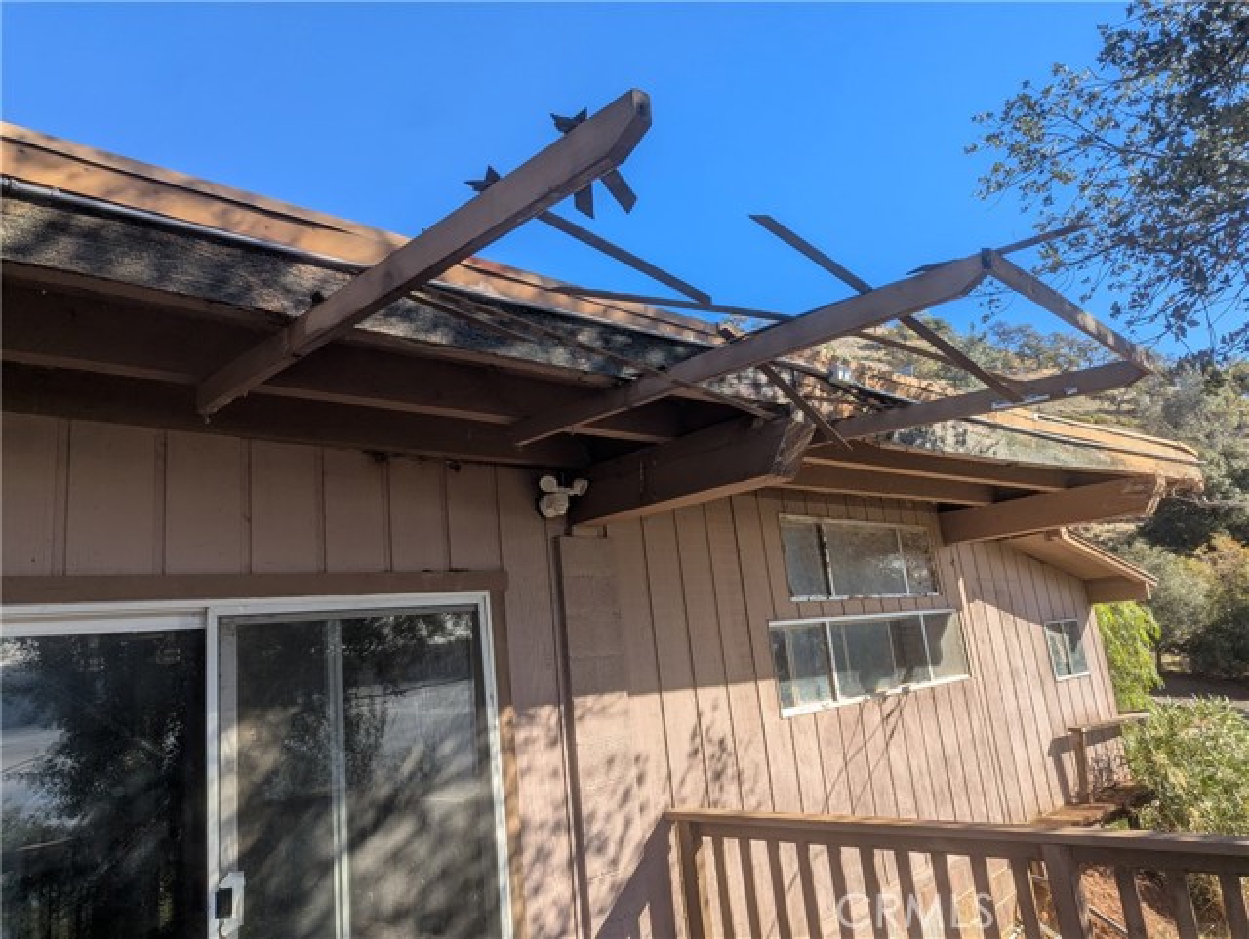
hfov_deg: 71.6
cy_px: 470
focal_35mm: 24
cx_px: 624
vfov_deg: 56.9
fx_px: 867
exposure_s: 1/1058
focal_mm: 6.81
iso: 44
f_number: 1.85
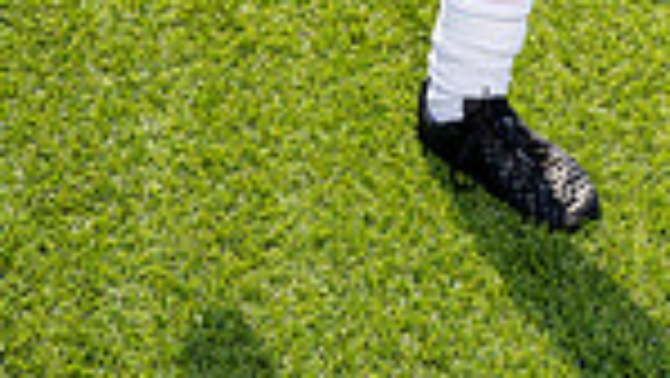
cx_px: 508
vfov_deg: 6.5
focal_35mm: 177
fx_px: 3146
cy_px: -580
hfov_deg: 12.1
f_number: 11
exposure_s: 1/250
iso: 320
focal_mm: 56
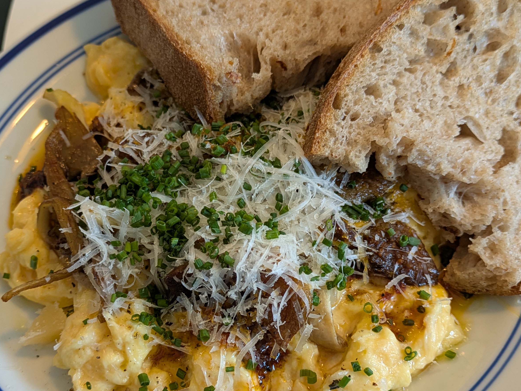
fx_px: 738
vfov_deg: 29.6
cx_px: 223
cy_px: 237
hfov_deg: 38.8
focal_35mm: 49
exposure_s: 1/33.3
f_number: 1.89
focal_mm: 5.43
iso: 57
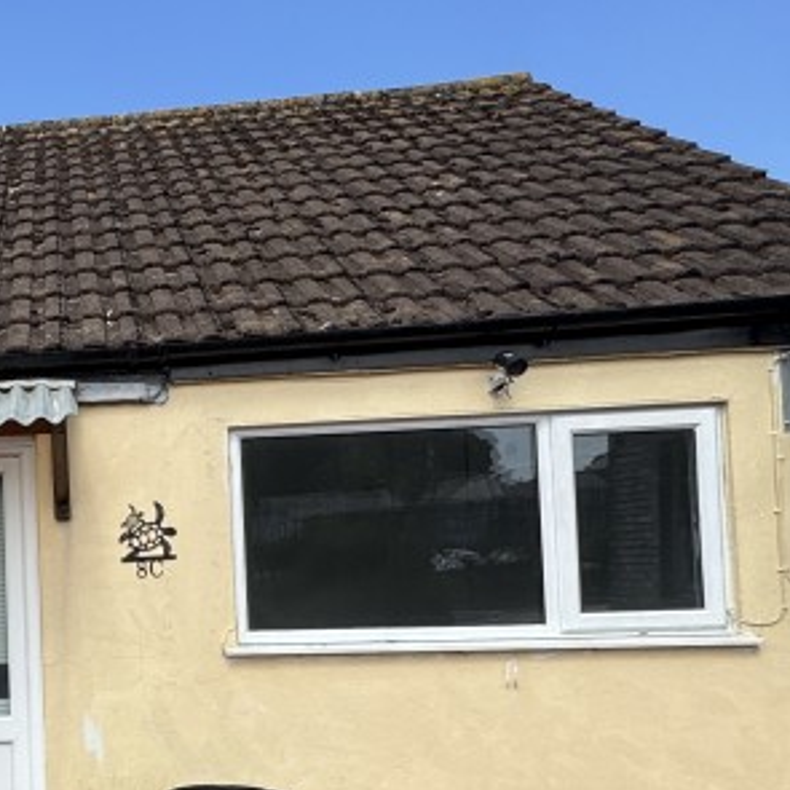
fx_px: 1110
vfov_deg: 38.6
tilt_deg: +2.4
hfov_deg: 33.5
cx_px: -102
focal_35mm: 43
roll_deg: +2.2
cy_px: 544
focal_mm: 2.22
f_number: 2.2
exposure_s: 1/1976
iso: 50
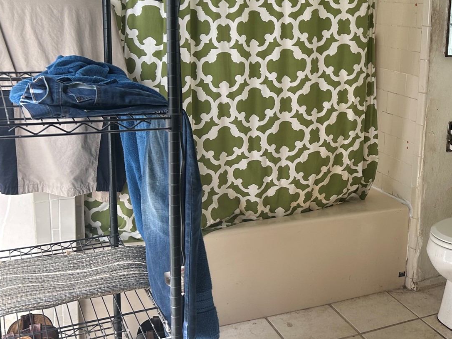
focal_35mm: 49
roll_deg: -3.0
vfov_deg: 29.6
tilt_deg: -8.0
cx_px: 390
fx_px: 640
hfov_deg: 36.9
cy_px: 131
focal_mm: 5.7
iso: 50
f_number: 1.5
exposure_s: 1/121
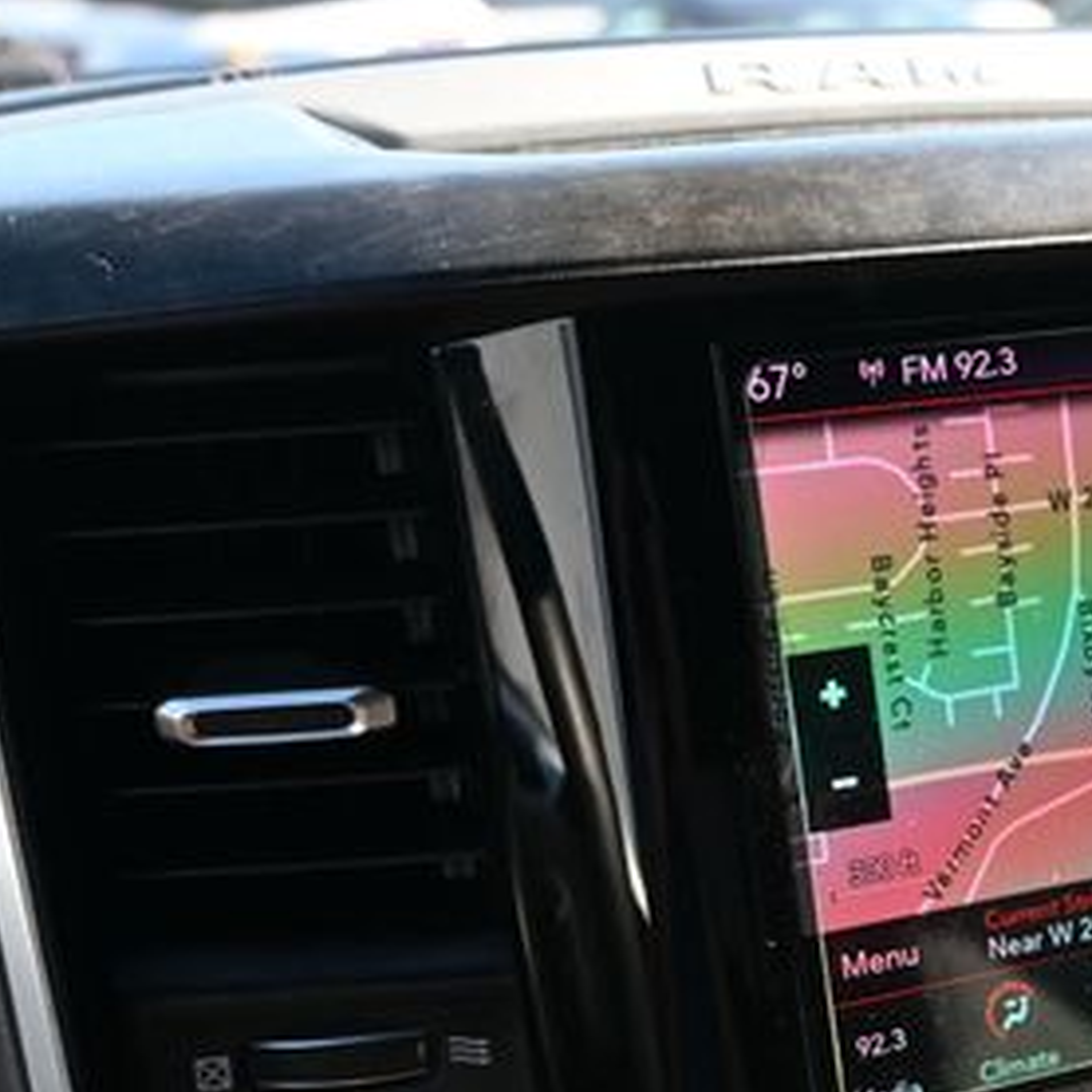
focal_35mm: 57
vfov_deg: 29.4
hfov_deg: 28.9
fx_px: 2052
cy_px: 804
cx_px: 922
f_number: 3.8
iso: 400
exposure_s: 1/200
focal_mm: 19.5
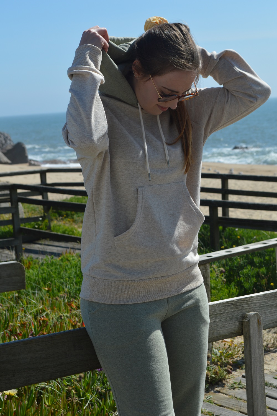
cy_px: 208
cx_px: 138
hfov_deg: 16.5
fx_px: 954
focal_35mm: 82
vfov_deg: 24.6
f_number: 9
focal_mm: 55
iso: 100
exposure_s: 1/320
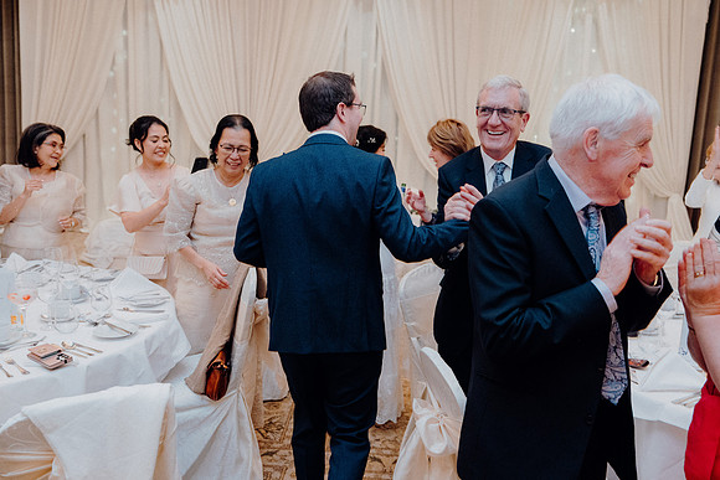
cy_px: 240
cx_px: 360
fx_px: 680
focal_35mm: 34
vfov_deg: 38.9
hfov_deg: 55.8
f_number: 3.5
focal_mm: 34
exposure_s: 1/160
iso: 3200
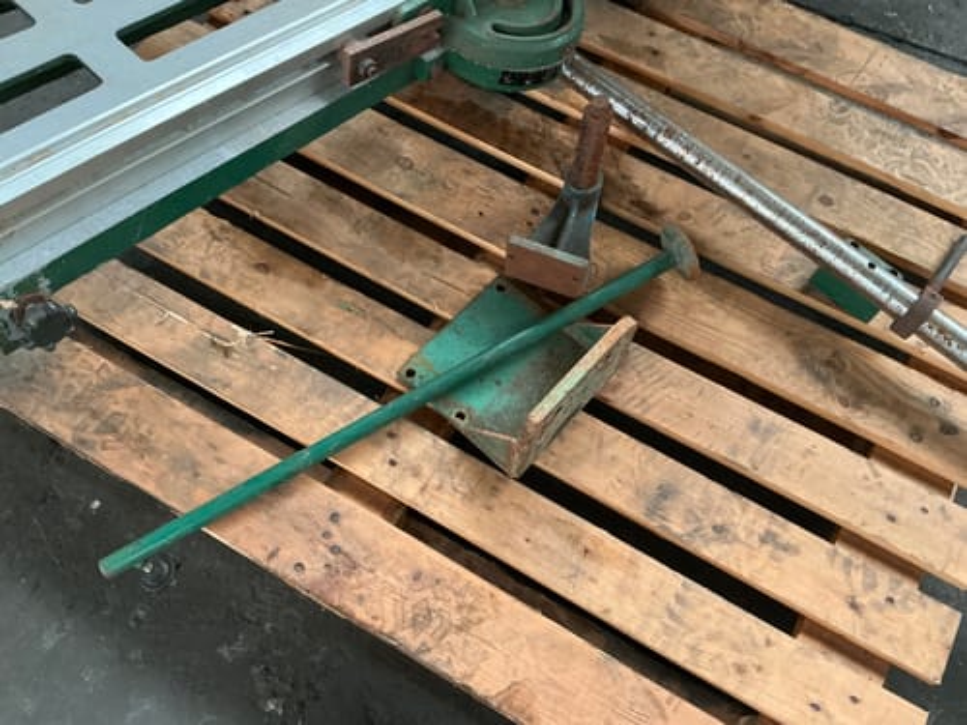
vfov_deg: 49.7
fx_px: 782
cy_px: 362
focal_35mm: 28
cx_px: 484
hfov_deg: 63.4
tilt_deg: -67.3
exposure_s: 1/60
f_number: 1.8
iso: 250
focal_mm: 3
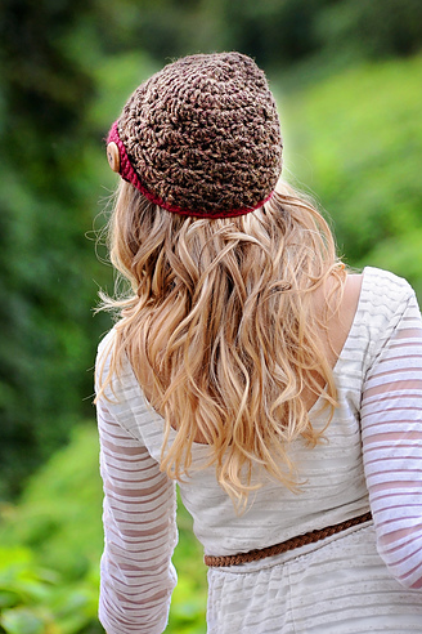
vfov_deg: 10.0
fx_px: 3613
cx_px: 210
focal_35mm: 206
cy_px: 318
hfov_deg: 6.7
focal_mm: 135
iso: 1100
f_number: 4.2
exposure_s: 1/125
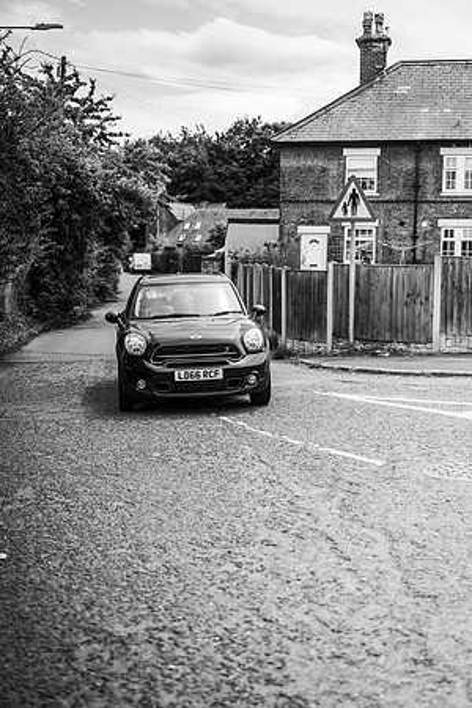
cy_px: 354
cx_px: 236
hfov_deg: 27.0
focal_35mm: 50
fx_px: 983
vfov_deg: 39.6
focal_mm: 50
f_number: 2.2
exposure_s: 1/8000
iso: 360
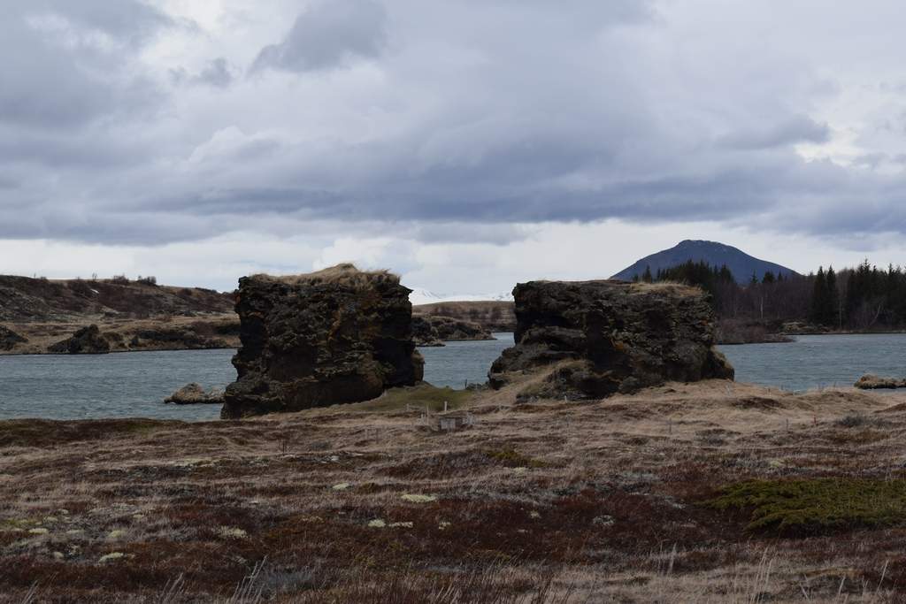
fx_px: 2076
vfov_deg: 16.6
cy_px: 302
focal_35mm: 82
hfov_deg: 24.6
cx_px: 453
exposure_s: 1/320
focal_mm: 55
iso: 200
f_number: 9
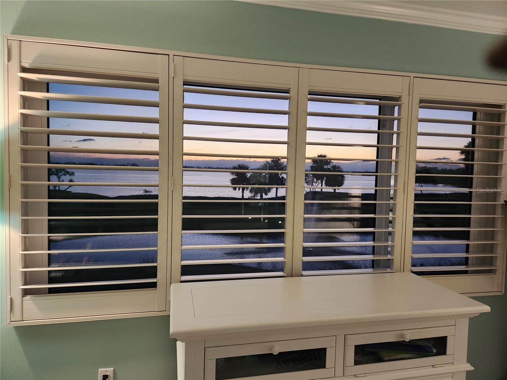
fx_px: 337
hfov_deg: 73.9
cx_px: 254
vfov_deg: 58.9
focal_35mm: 23
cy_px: 190
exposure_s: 1/120
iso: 640
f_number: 1.8
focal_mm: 5.4
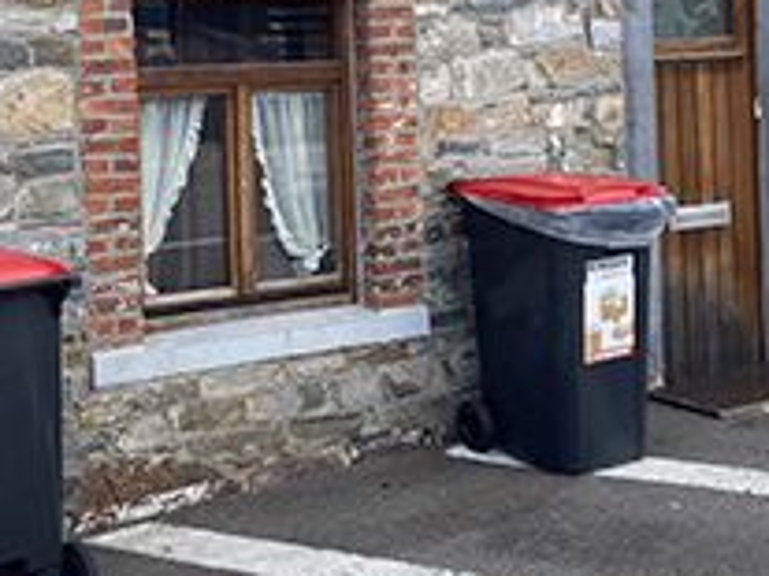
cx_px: 119
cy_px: 48
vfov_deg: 22.0
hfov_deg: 29.0
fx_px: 1443
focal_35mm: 65
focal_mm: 3.99
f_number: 1.8
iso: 20
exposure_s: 1/309
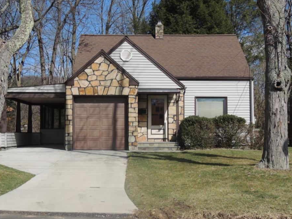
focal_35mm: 54
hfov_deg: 35.5
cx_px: 133
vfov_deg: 27.0
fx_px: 455
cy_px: 110
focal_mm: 8.3
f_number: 3.5
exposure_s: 1/1250
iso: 100
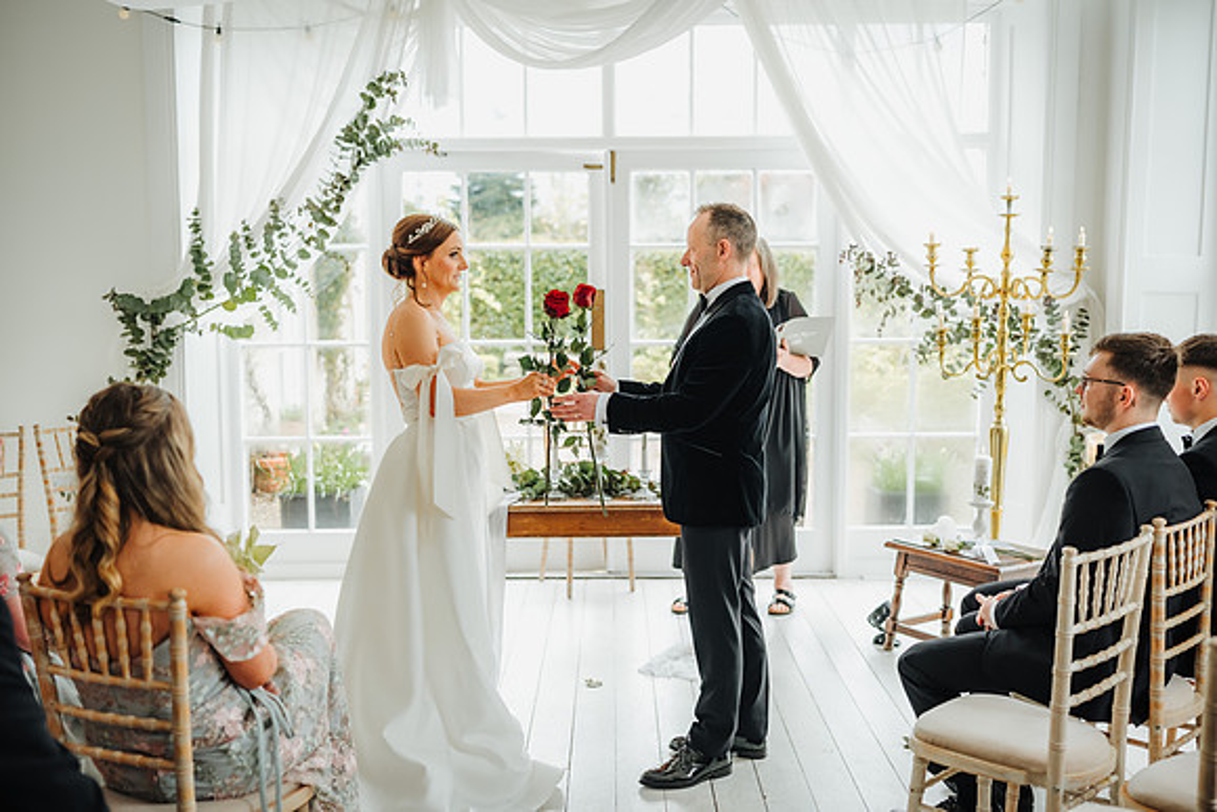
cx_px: 608
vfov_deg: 36.8
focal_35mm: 36
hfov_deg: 53.0
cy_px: 406
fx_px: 1221
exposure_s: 1/250
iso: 400
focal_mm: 35
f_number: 2
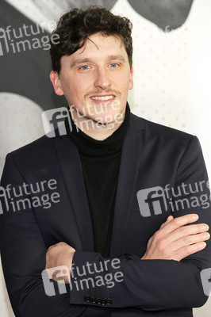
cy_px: 158
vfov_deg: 13.0
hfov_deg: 8.7
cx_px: 106
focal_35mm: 158
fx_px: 1391
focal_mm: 158
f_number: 5.6
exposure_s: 1/250
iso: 1600
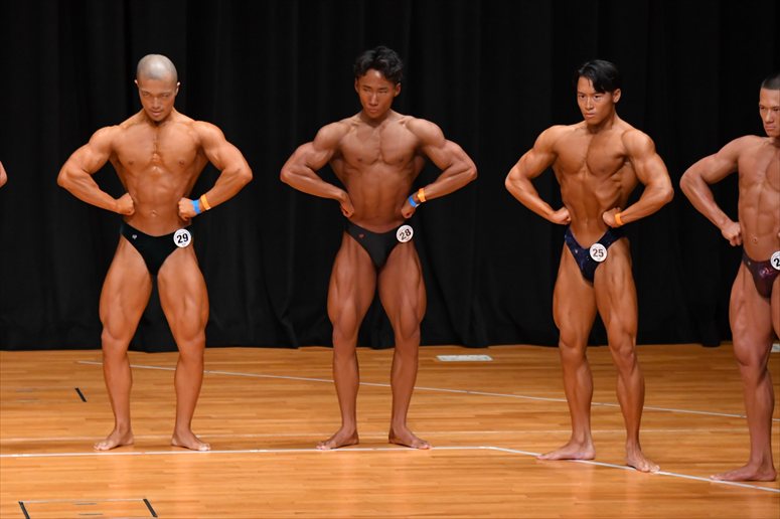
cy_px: 260
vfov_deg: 5.4
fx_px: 5522
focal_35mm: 255
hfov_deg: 8.1
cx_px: 390
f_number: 5.6
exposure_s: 1/400
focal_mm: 170
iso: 4000
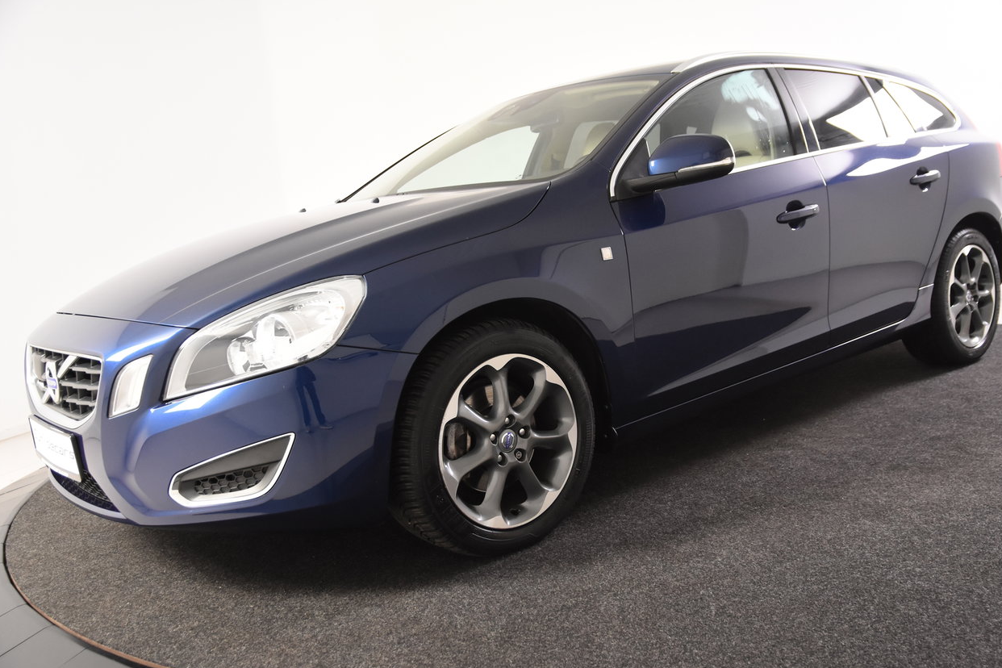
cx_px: 508
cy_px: 336
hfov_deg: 55.8
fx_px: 946
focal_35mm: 34
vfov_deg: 38.9
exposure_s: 1/50
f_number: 3.5
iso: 1600
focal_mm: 22
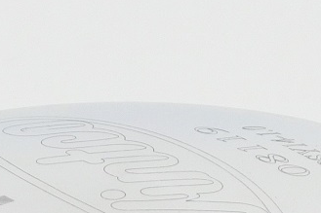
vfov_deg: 5.4
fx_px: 2183
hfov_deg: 8.4
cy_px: 484
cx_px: 125
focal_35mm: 245
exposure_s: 1/125
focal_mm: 15.7
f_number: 4.2
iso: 450
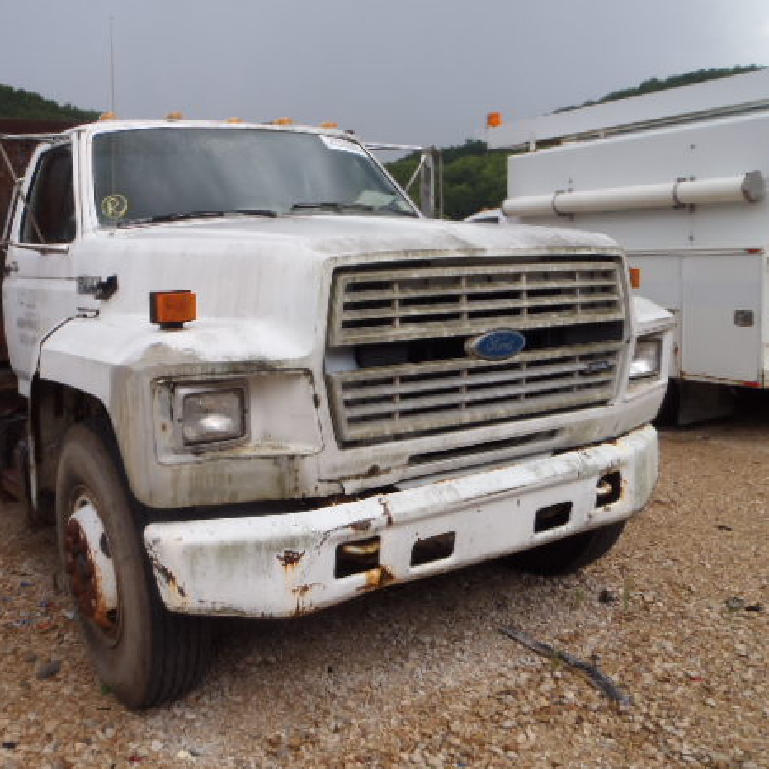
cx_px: 259
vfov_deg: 48.5
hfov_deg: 47.7
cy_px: 381
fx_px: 855
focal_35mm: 34
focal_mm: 5
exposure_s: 1/400
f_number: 4.5
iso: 80
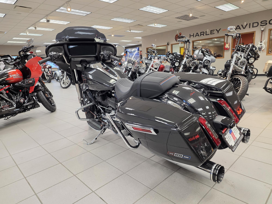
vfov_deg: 58.9
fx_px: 181
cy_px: 102
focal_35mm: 23
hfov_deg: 73.9
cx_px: 136
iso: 320
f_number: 1.7
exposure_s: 1/120
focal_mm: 6.25
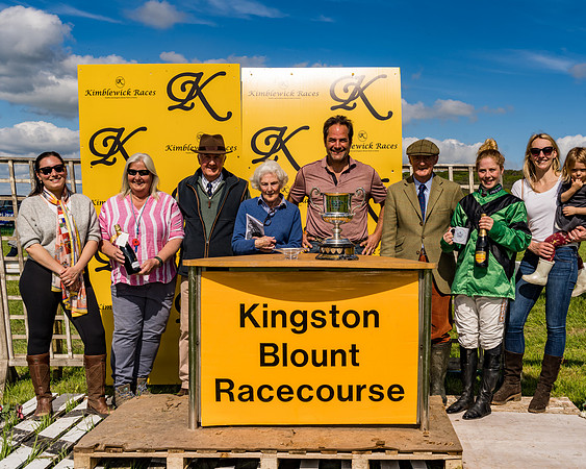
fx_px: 717
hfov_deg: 44.2
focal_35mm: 41
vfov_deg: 36.1
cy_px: 247
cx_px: 357
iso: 50
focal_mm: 34
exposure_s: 1/160
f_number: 11
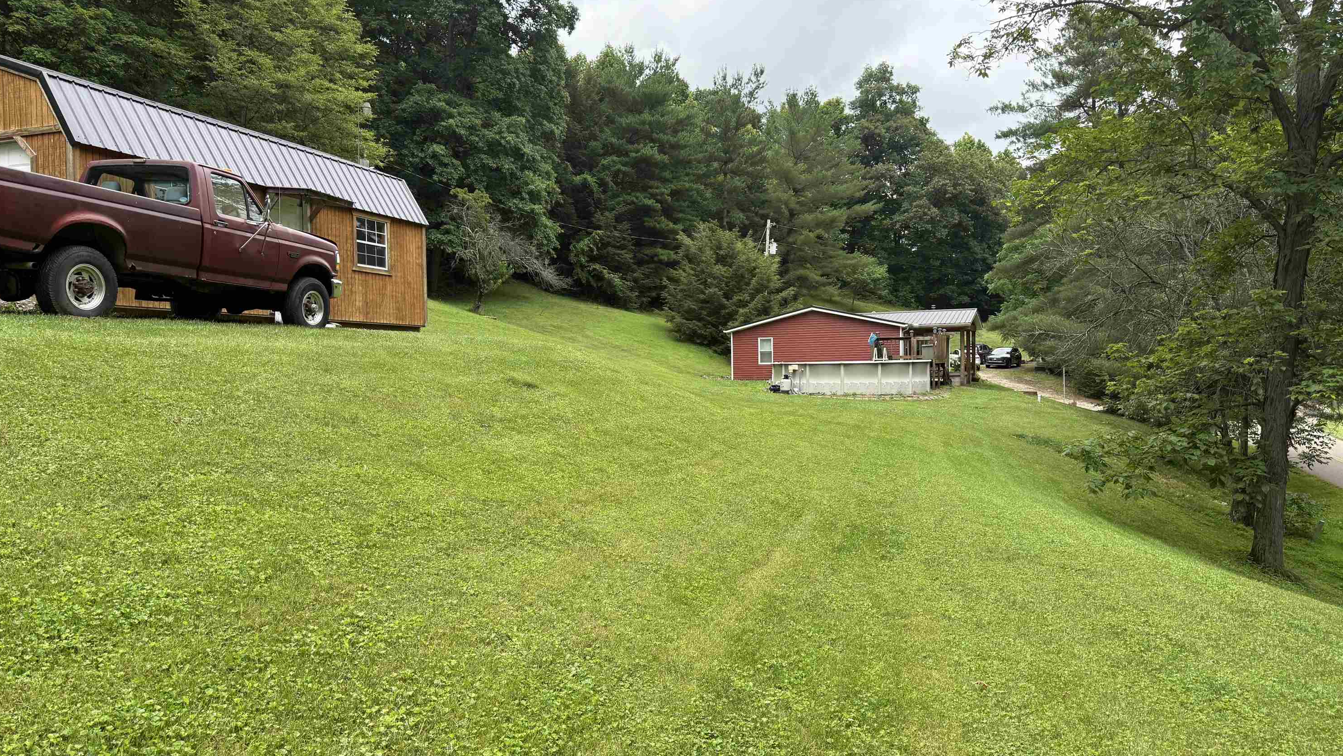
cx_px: 680
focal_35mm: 27
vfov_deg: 42.9
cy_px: 395
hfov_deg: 69.9
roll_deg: +0.4
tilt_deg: -1.3
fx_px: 961
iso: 100
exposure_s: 1/1689
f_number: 1.78
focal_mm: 6.76
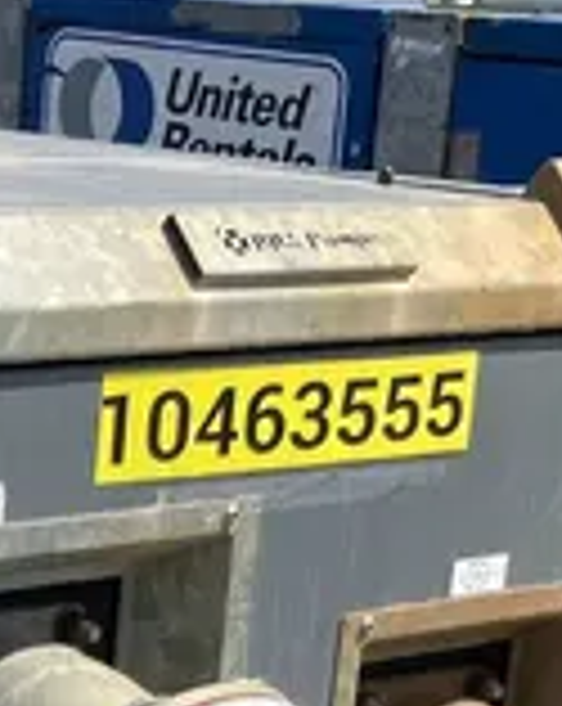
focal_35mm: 128
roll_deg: -0.7
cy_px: 974
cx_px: -207
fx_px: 2669
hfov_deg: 11.6
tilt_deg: -16.4
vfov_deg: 14.3
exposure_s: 1/1869
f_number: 1.8
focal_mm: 3.99
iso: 32
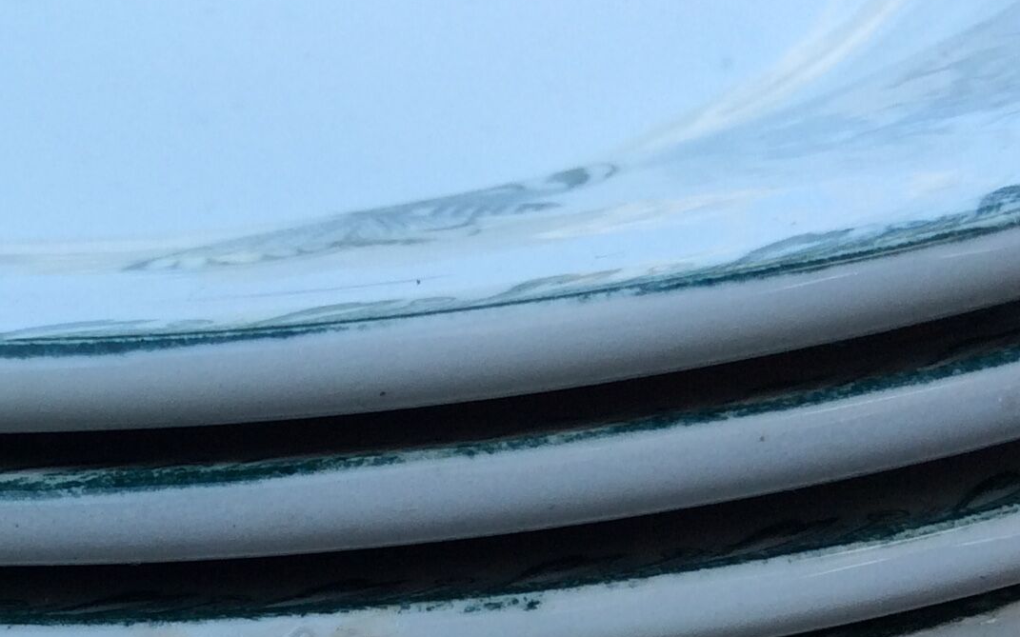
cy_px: 618
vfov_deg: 15.7
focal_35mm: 82
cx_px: 90
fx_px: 2279
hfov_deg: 24.5
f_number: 2.4
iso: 32
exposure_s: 1/376
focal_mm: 3.3
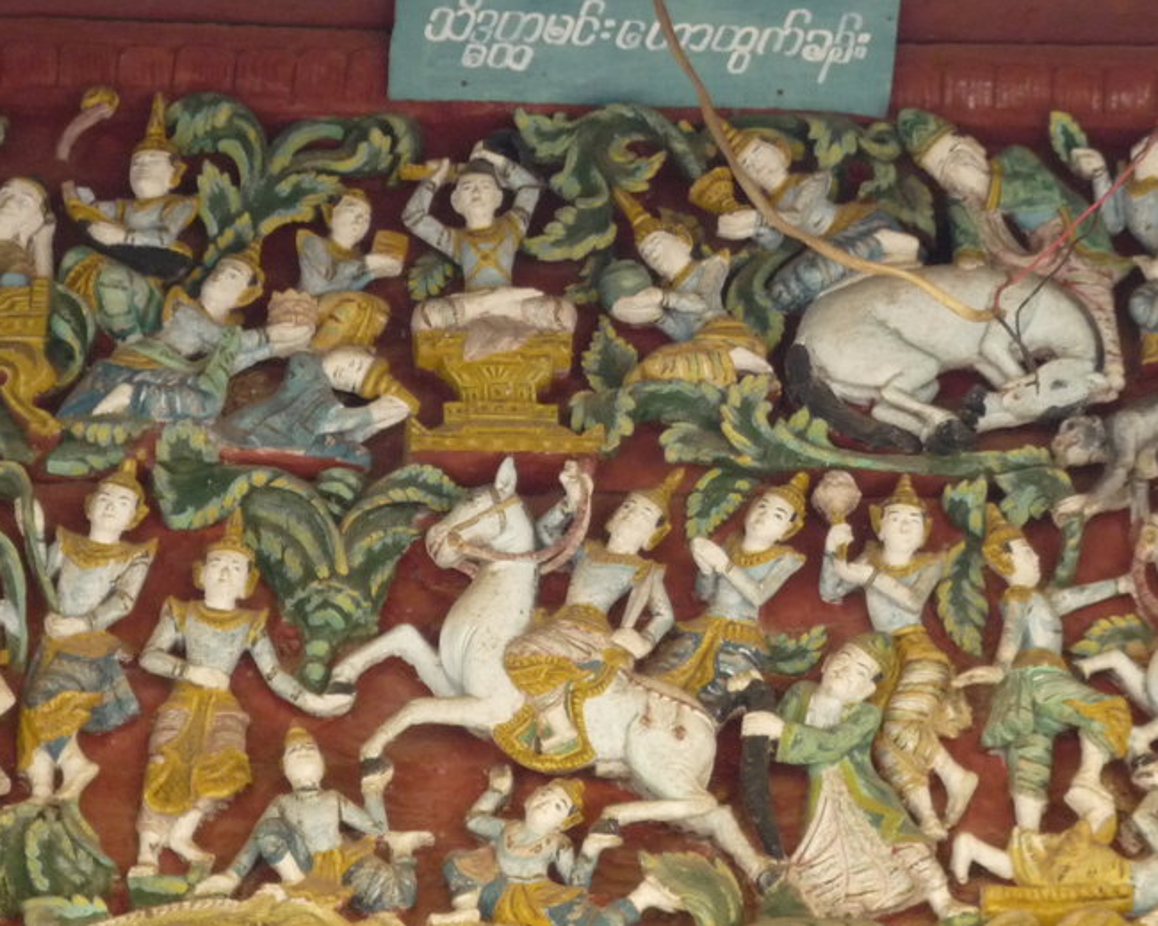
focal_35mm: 173
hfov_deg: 11.1
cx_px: 705
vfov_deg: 8.9
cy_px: 458
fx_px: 5929
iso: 250
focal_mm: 17.6
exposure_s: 1/100
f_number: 5.6
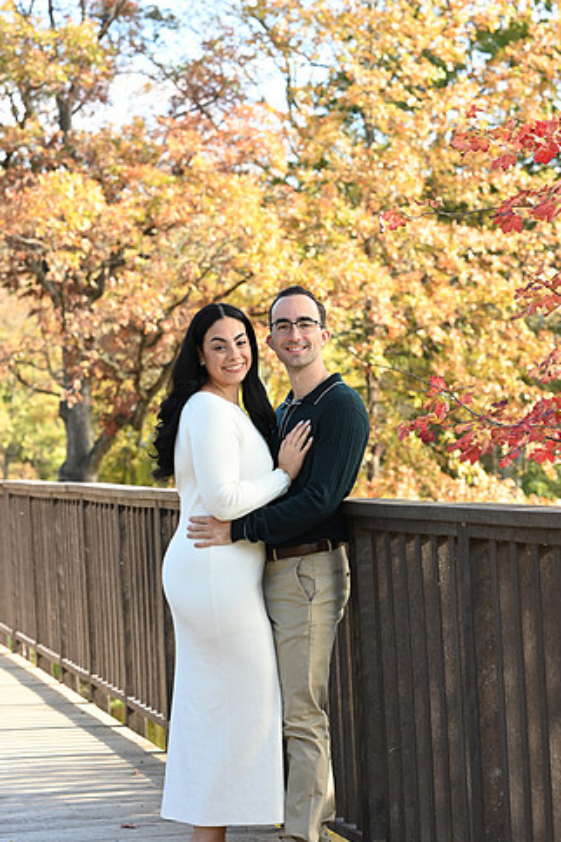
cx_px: 301
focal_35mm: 102
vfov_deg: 20.0
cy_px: 438
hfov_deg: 13.4
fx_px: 2384
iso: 320
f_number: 5.6
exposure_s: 1/160
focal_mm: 85
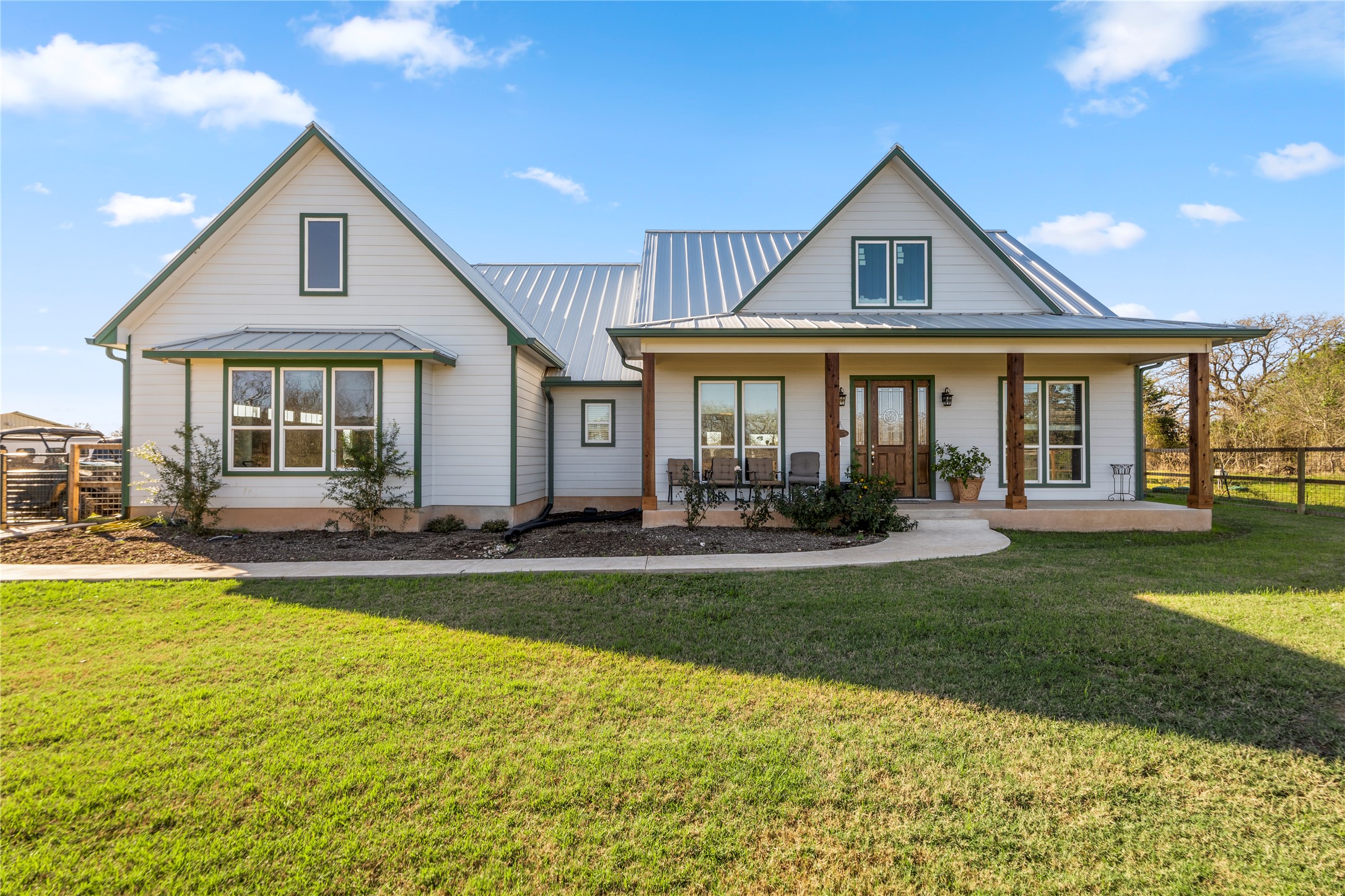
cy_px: 448
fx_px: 598
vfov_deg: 73.7
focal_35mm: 16
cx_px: 672
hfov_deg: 96.7
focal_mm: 16
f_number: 8
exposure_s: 1/125
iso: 250
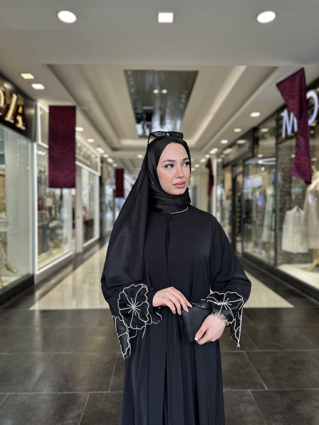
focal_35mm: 24
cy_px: 212
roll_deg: -0.4
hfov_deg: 56.8
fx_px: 295
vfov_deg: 71.6
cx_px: 160
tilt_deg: -1.2
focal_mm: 6.86
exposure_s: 1/343
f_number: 1.78
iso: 80
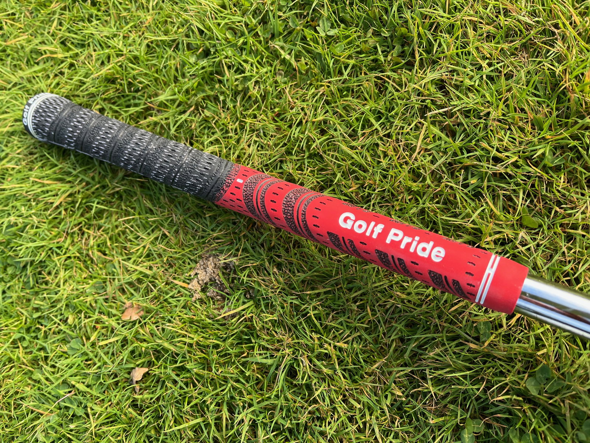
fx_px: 443
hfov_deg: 67.3
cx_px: 295
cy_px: 222
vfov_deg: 53.1
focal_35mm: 26
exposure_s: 1/316
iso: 50
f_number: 1.6
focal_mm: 5.1
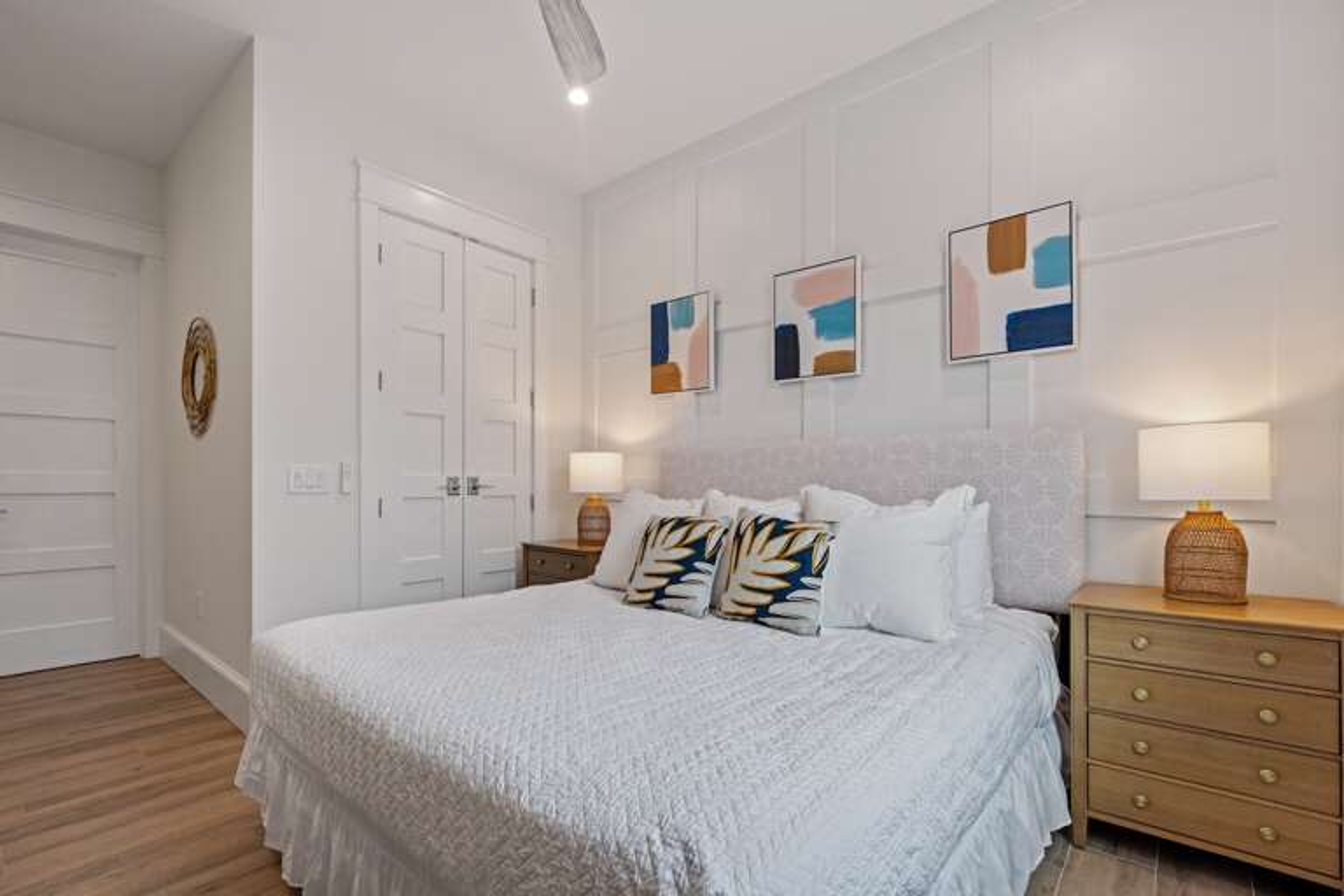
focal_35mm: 15
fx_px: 560
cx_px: 672
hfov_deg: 100.4
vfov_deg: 77.3
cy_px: 448
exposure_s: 1/30
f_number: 6.4
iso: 640
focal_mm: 10
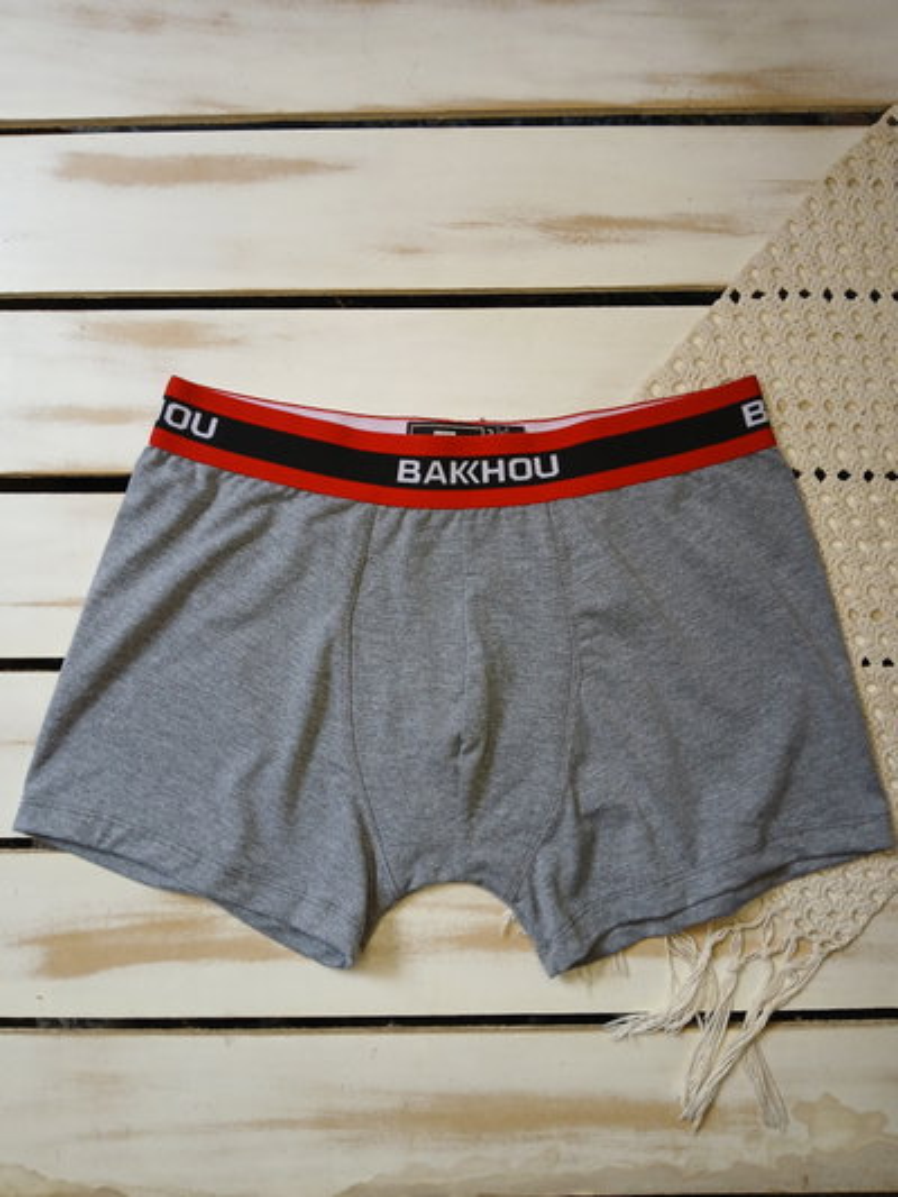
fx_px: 899
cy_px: 598
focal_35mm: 26
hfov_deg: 53.1
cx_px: 449
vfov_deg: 67.3
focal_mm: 3.98
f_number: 1.8
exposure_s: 1/50.3
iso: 160
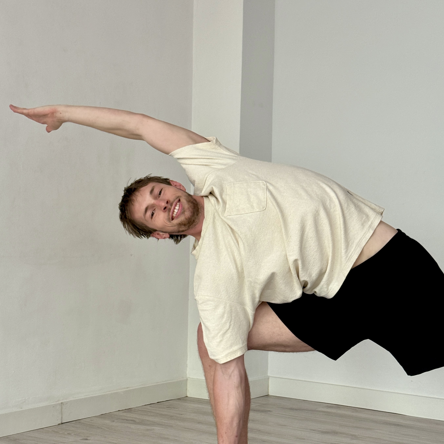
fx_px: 914
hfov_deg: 27.3
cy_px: 227
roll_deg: -1.8
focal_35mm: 63
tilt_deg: +1.9
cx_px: 222
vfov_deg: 27.3
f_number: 1.78
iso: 125
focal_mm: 6.76
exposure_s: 1/60
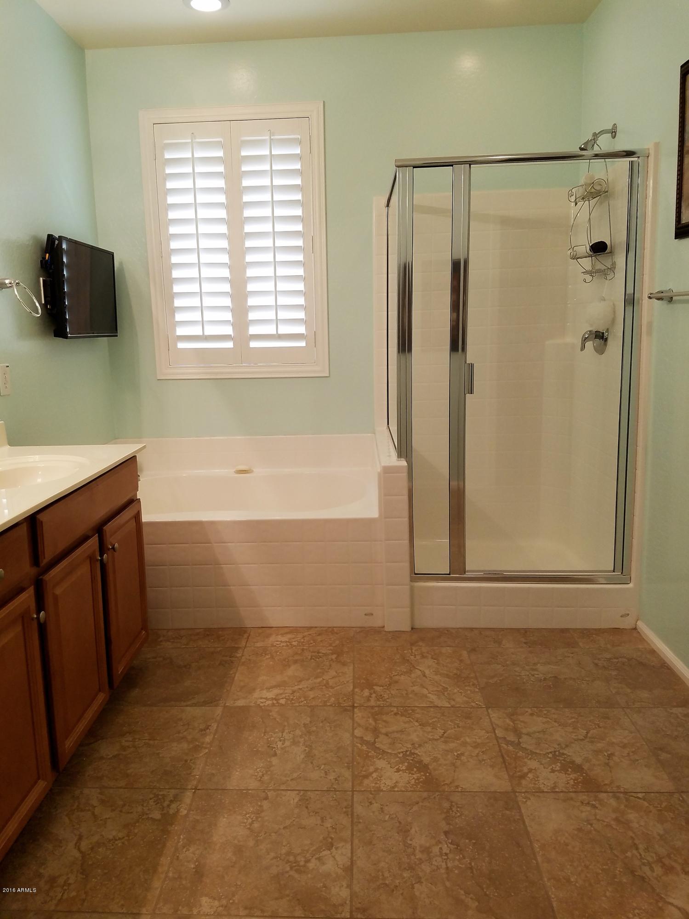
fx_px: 690
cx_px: 344
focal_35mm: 26
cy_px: 460
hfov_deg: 53.0
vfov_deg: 67.3
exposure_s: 1/60
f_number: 1.7
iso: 80
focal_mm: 4.2
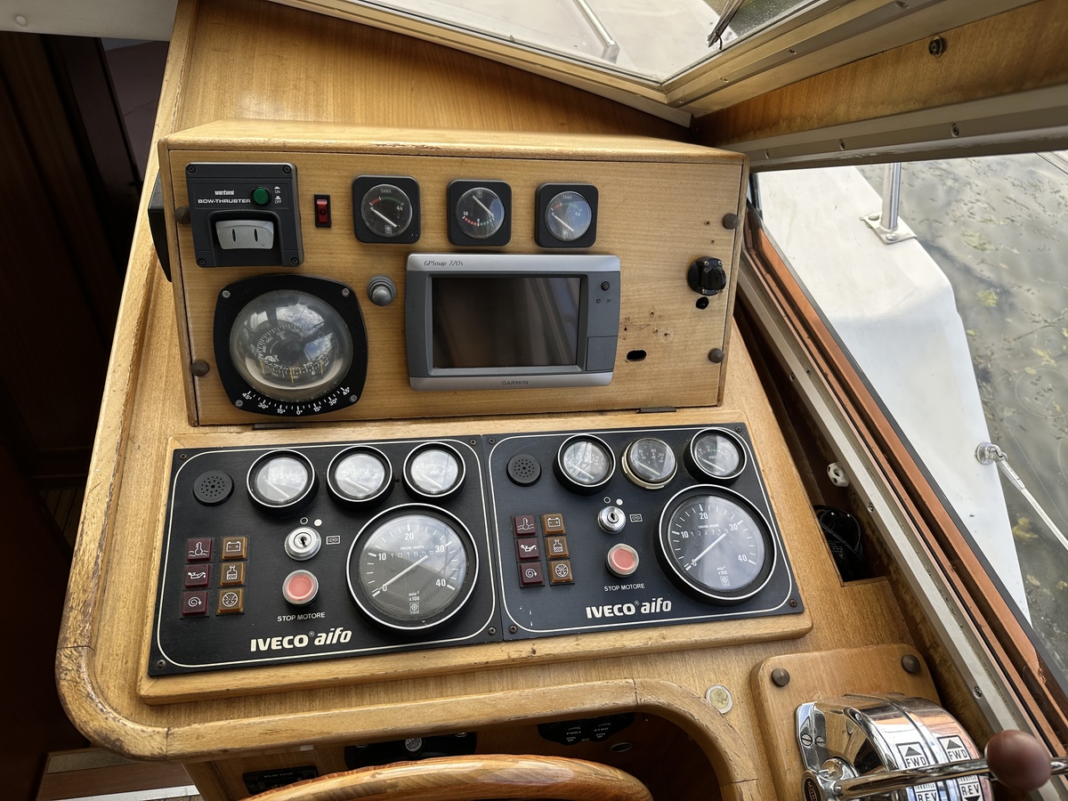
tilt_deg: -45.0
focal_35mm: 24
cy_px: 400
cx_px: 534
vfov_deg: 56.8
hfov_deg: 71.6
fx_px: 740
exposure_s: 1/235
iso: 64
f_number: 1.78
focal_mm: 6.86
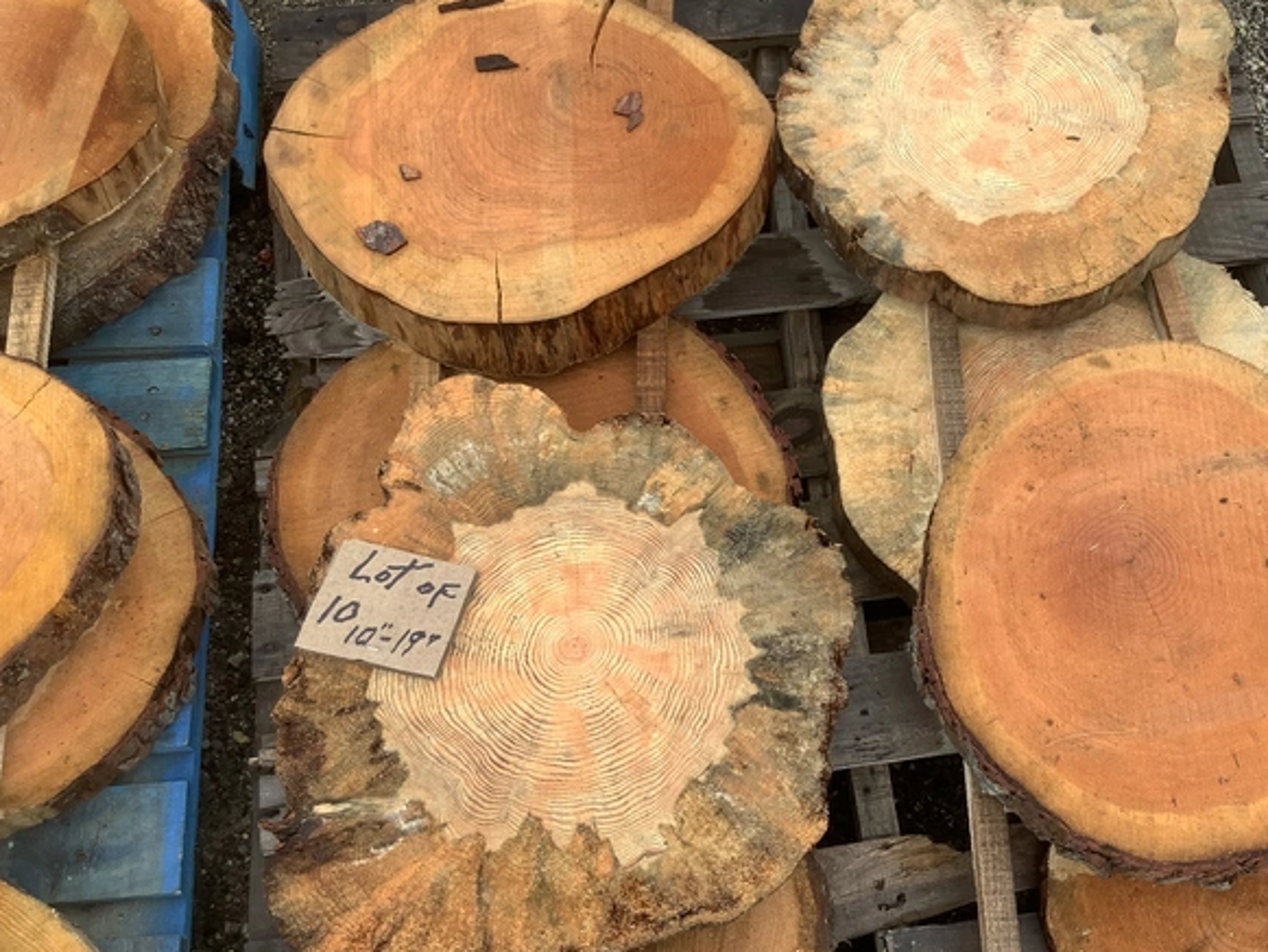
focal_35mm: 40
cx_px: 792
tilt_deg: -66.2
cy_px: 505
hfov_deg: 46.4
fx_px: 1466
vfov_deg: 36.0
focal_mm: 3.3
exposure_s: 1/120
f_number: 2.4
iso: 25
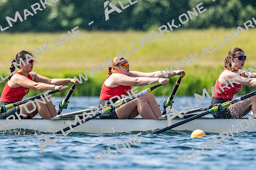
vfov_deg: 2.3
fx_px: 4264
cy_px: 85
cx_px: 128
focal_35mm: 600
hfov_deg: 3.4
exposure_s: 1/2500
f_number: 4.5
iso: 250
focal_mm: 400
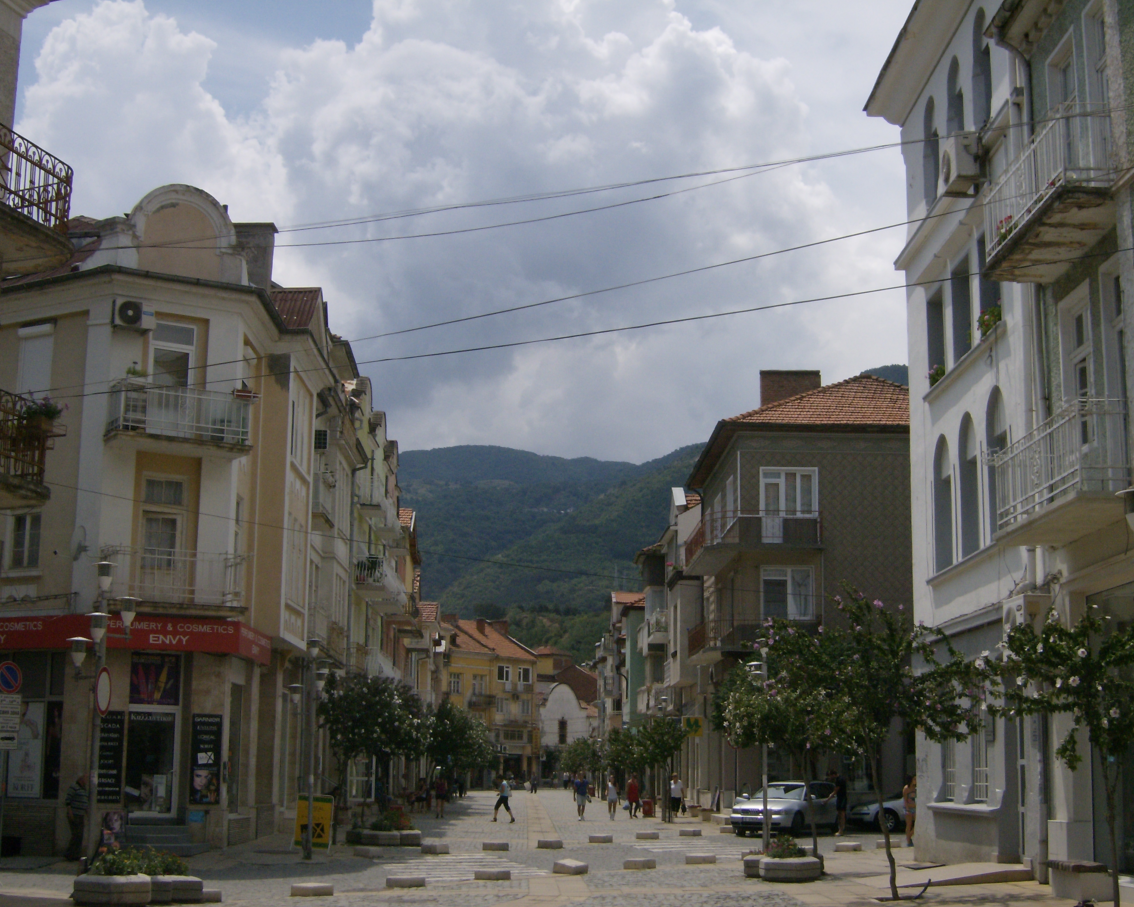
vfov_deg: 31.4
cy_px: 455
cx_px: 579
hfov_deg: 38.8
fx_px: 1611
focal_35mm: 48
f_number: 5.1
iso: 100
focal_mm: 7.7
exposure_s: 1/1280
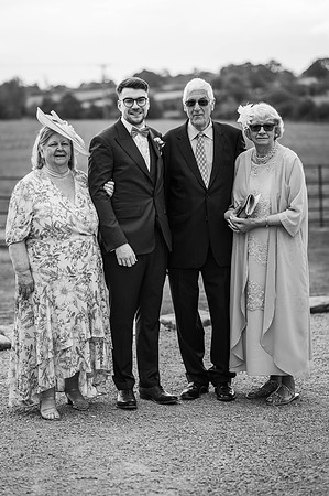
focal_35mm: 85
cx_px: 164
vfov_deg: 23.9
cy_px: 248
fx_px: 1168
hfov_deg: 16.0
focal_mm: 85
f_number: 2.2
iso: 100
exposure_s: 1/2000
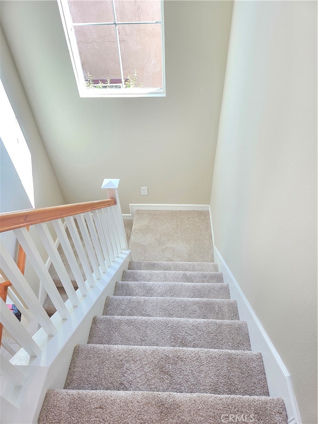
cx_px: 159
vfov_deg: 73.9
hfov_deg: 58.9
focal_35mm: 23
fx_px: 282
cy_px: 212
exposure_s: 1/120
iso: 200
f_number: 1.8
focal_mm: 5.4
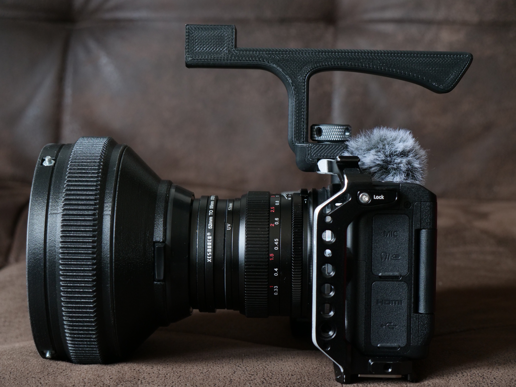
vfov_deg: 16.4
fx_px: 1342
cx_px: 258
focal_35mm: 90
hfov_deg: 21.8
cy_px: 194
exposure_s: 1/15
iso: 800
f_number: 5.6
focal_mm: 45
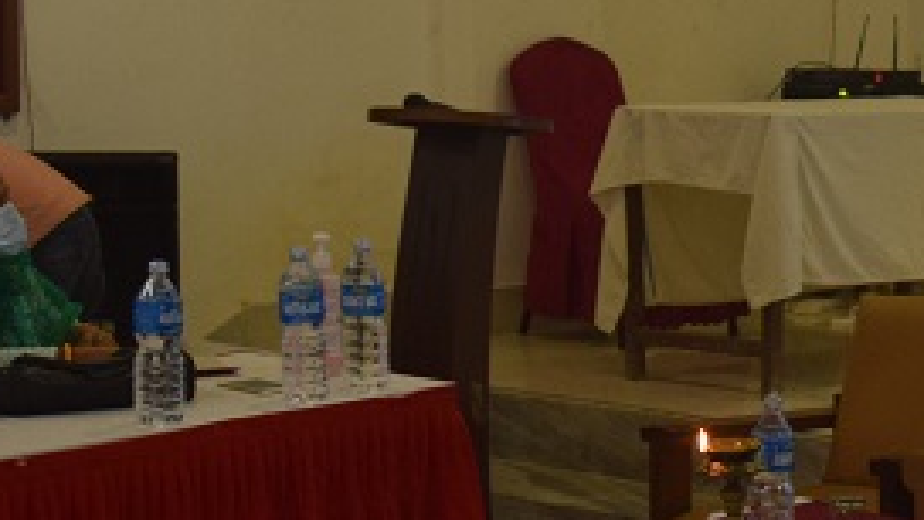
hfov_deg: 19.5
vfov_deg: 11.6
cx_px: 1056
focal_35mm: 104
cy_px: 294
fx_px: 2548
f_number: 5
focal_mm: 18
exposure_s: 1/100
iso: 800
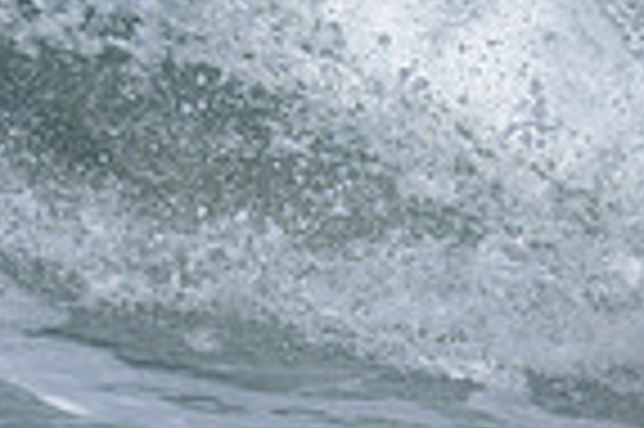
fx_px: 67060
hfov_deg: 0.6
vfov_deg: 0.4
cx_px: -698
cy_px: -208
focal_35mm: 3753
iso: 180
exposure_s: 1/2000
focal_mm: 800
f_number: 6.3
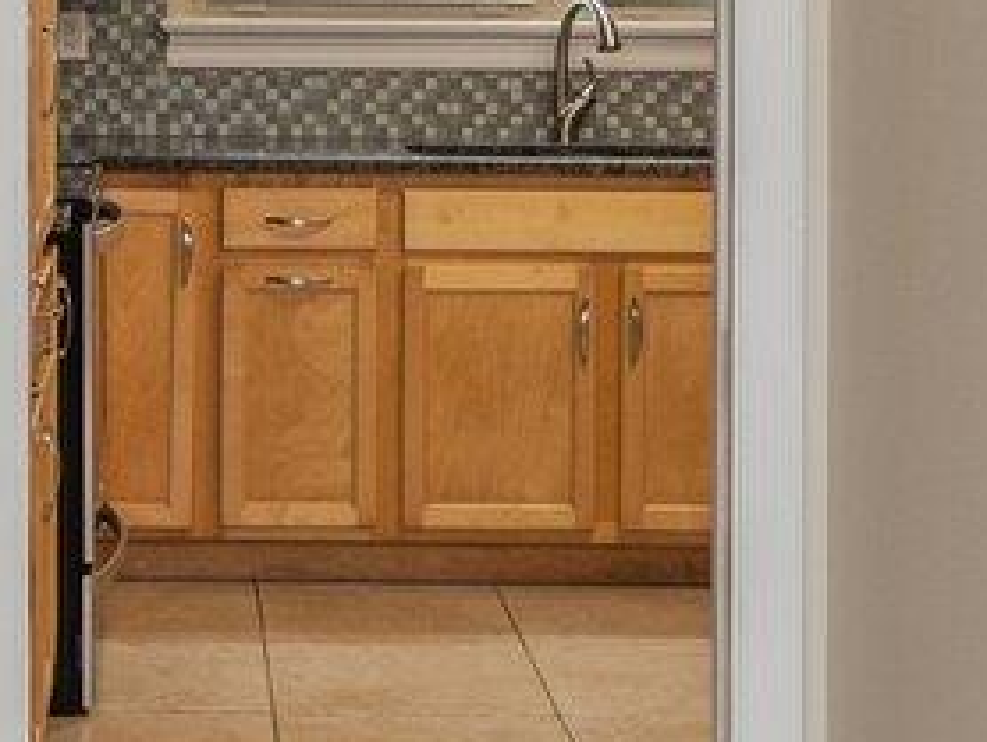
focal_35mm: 106
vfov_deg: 13.8
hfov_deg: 18.2
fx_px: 3025
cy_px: 14
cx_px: 99
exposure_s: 1/30
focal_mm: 15
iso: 320
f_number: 9
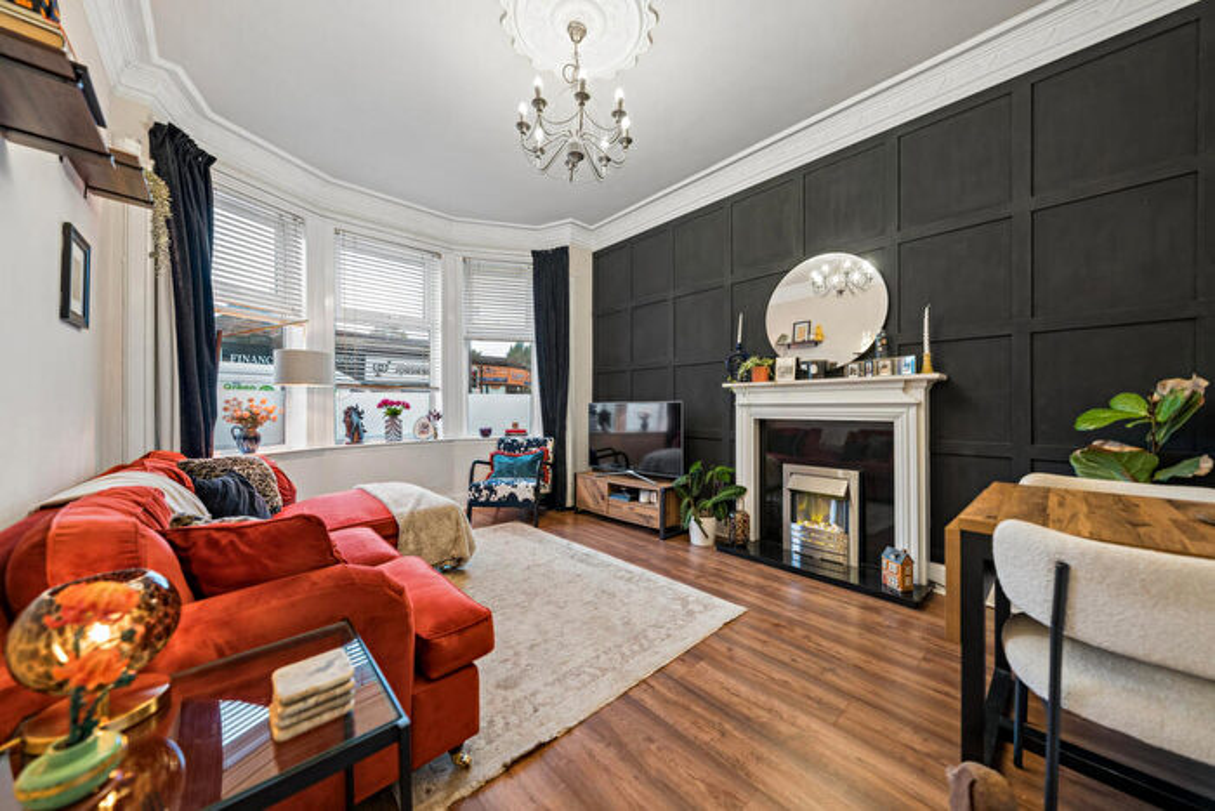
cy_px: 406
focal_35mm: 12
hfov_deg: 112.6
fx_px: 405
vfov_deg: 90.0
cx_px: 608
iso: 400
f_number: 3.2
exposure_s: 1/40
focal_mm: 12
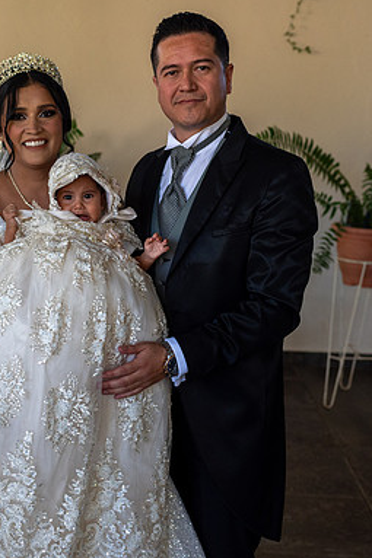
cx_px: 86
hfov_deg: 25.2
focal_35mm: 53
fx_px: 822
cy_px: 279
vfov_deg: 37.5
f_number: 3.5
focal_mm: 35
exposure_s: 1/800
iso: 1600
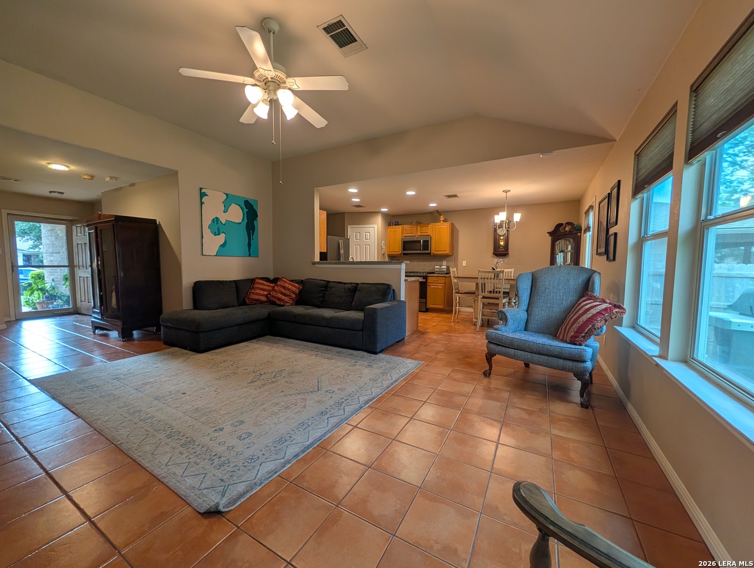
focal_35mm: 12
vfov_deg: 94.7
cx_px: 377
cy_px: 284
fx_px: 262
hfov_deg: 110.5
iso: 68
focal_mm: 2.02
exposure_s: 1/120
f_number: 1.7
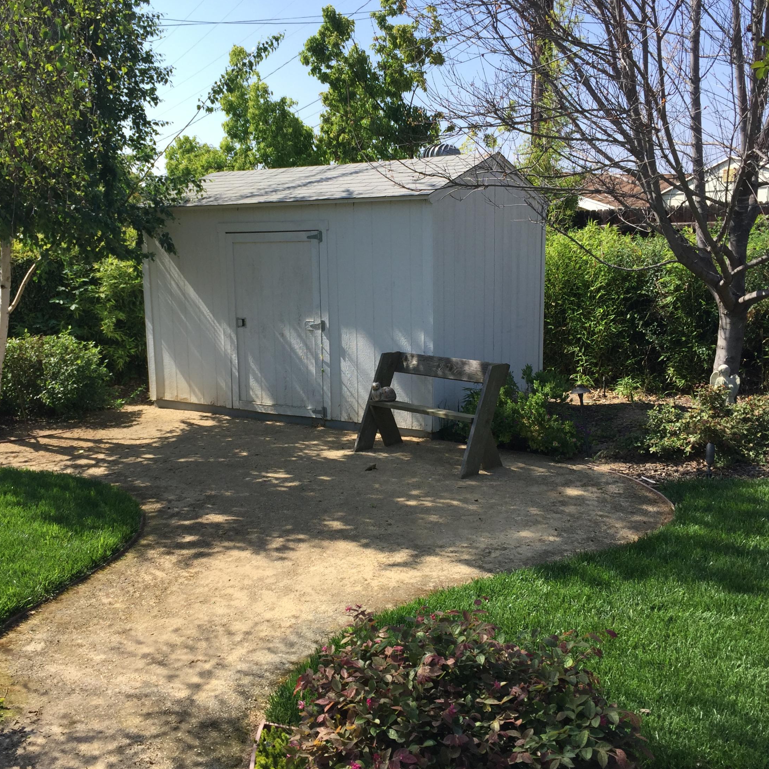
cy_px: 392
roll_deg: +1.6
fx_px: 880
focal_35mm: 35
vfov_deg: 47.2
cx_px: 358
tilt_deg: -12.2
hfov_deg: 47.2
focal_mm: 4.15
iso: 32
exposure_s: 1/1099
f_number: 2.2
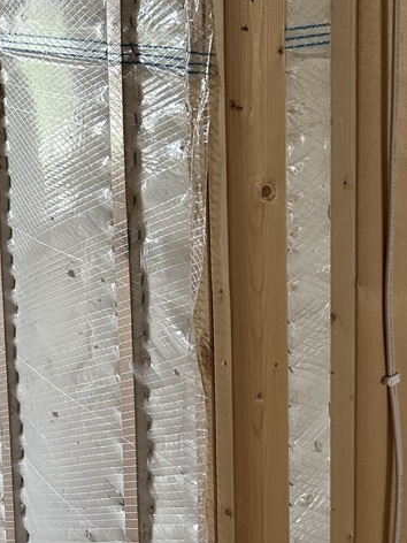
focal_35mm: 61
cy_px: 98
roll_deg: +2.8
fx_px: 956
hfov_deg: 22.2
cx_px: -80
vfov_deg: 30.8
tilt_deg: -6.7
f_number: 1.78
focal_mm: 6.86
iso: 250
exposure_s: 1/111
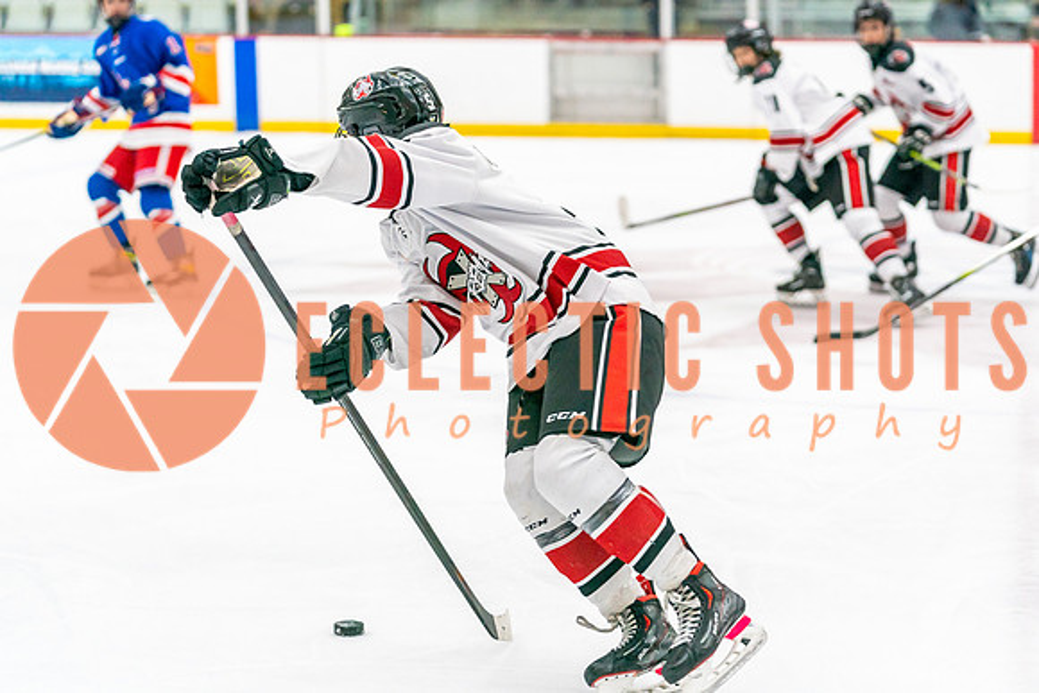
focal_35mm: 93
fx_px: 2676
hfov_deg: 22.0
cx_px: 547
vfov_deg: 14.8
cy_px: 328
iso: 3200
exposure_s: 1/1250
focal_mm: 88
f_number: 2.8
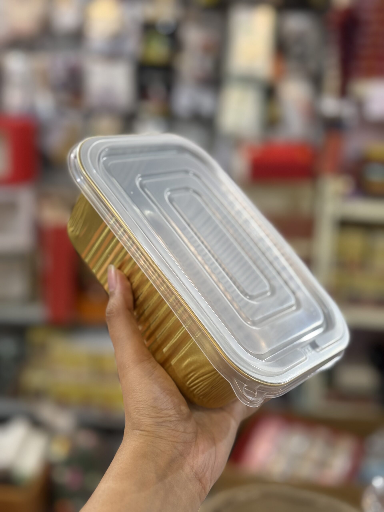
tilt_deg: -12.9
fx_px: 710
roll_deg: -3.6
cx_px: 192
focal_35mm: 48
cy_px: 256
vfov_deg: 39.7
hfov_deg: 30.3
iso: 80
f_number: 1.78
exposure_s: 1/100
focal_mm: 6.76
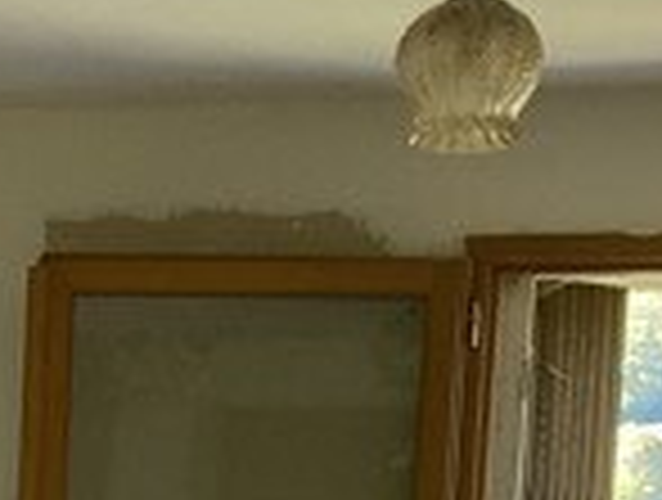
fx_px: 2914
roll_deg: -1.9
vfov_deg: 8.9
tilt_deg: -9.6
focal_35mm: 152
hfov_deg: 12.6
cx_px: -144
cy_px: 1212
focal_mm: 3.99
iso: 80
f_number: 1.8
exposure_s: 1/72
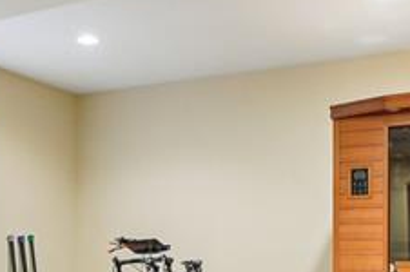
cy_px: 252
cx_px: 151
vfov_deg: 25.5
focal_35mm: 51
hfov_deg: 38.7
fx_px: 580
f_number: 8
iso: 400
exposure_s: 1/2
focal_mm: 12
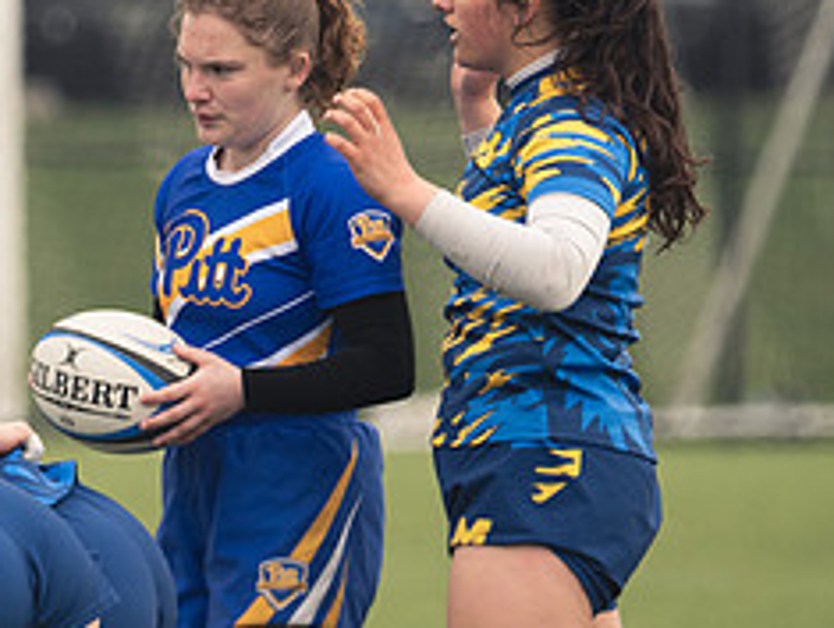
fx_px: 36002
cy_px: 241
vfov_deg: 1.0
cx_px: -135
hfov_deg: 1.3
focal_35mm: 1492
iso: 450
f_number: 6.3
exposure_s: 1/800
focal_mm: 420
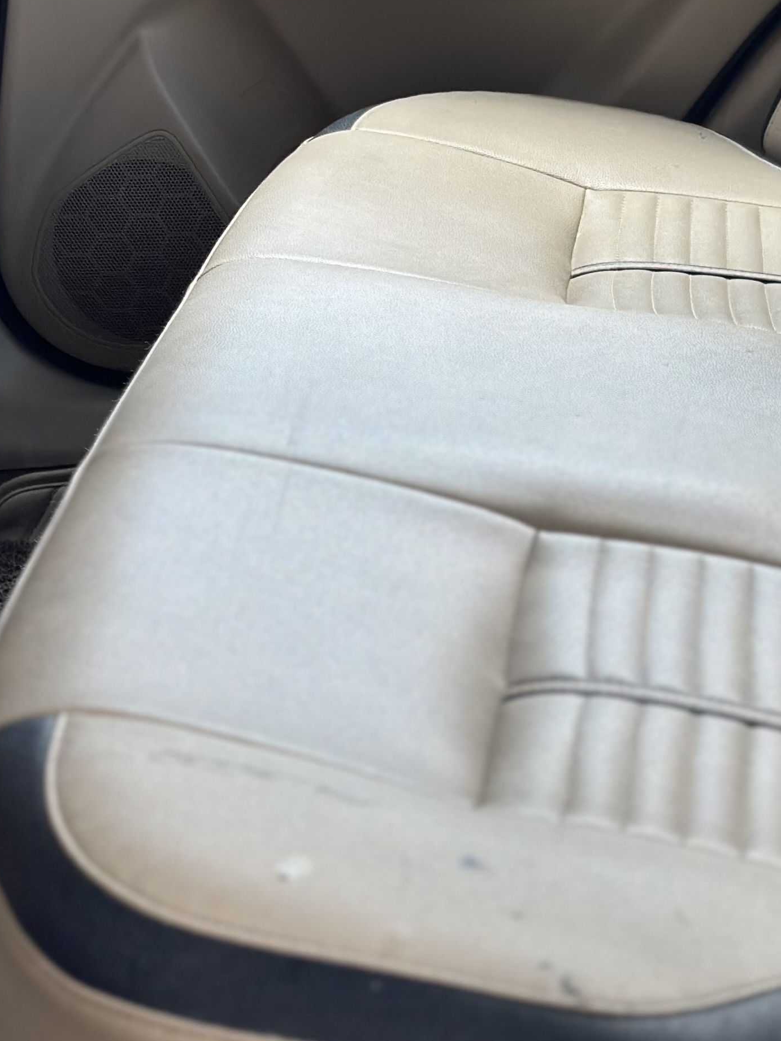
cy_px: -36
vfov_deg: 18.2
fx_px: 3159
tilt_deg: -10.4
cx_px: 505
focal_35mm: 105
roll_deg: +0.1
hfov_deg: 14.1
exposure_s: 1/247
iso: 80
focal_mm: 6.86
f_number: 1.78
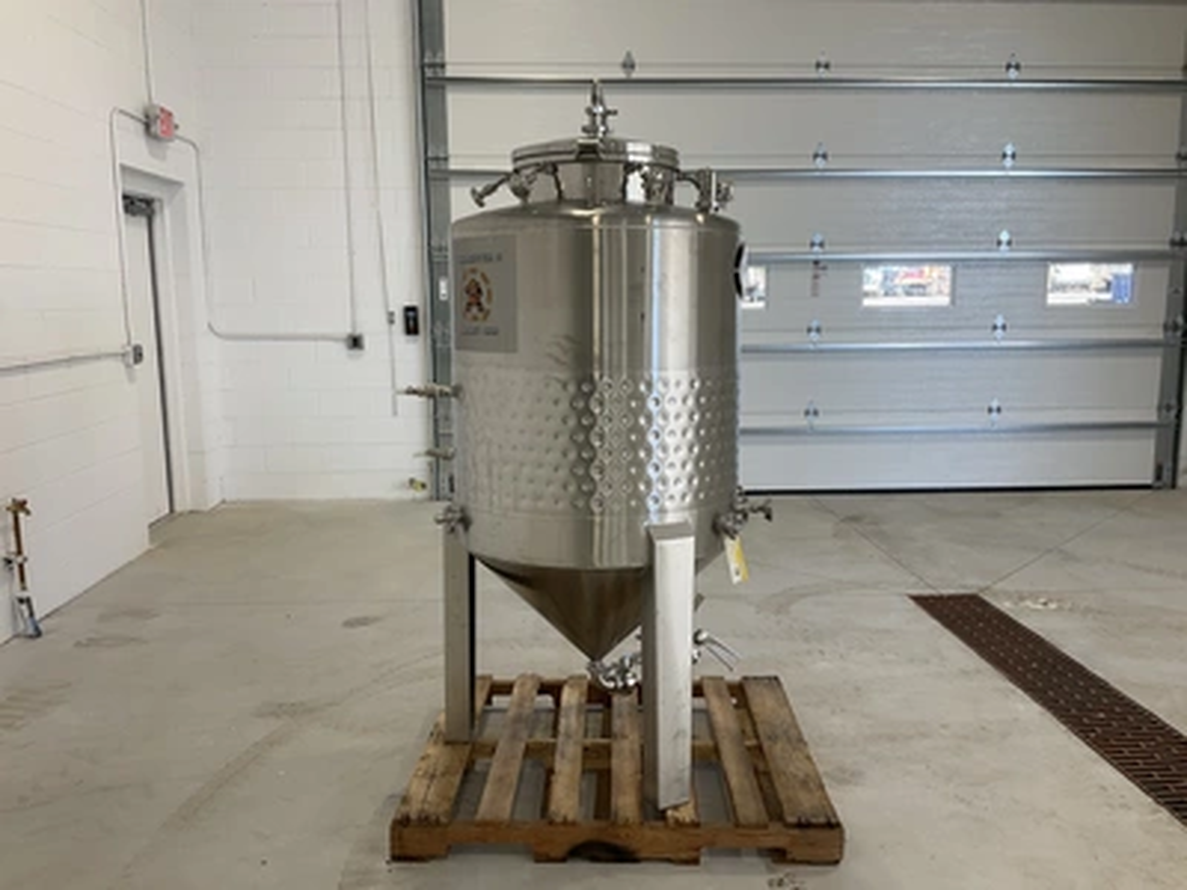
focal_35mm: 29
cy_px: 445
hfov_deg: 61.7
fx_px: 994
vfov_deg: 48.2
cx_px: 594
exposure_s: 1/137
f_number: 1.8
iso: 32
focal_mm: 3
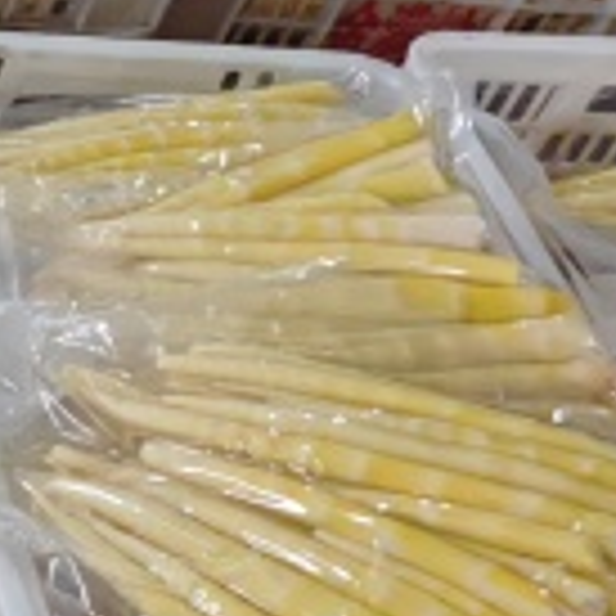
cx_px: -1174
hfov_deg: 10.7
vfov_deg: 14.6
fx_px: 2396
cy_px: 238
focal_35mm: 119
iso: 5000
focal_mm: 6.55
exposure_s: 1/400
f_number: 1.6
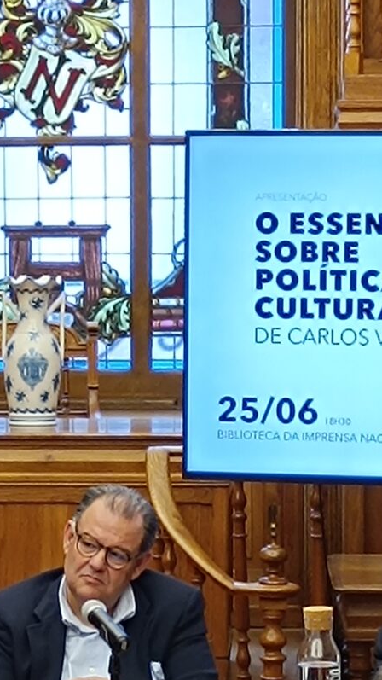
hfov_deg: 14.4
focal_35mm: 84
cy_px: 510
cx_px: 127
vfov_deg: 25.0
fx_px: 1513
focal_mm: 5.59
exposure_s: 1/50.1
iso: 351
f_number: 1.88
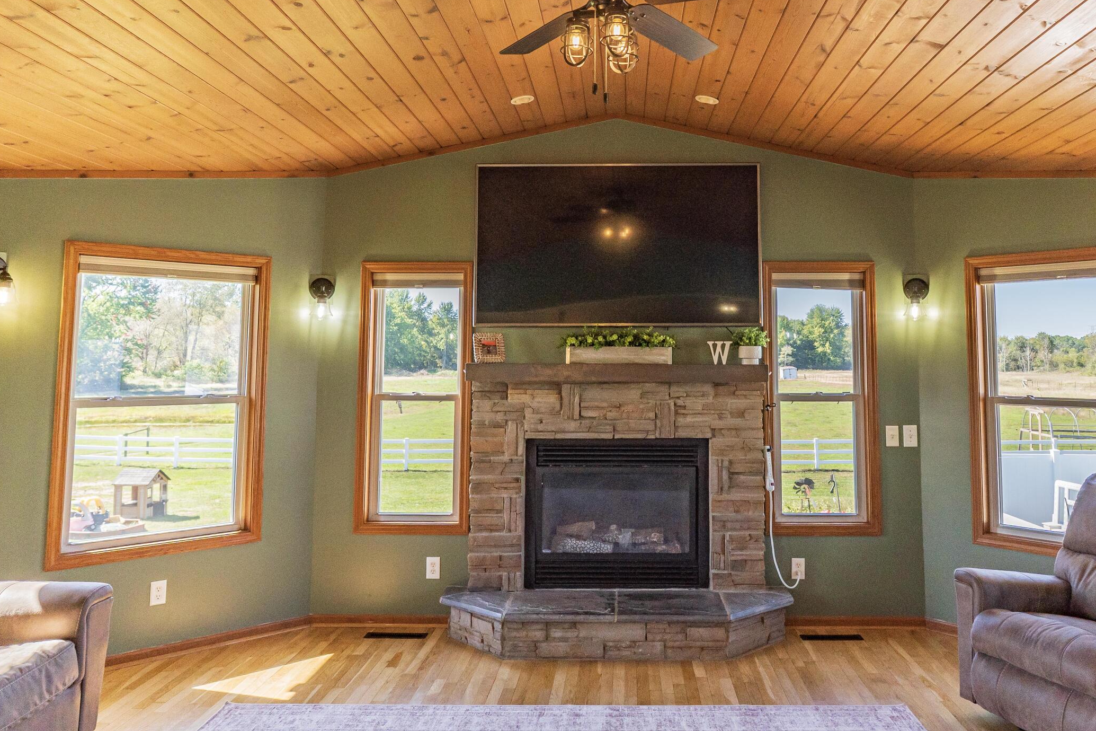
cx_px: 619
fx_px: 883
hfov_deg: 63.4
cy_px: 285
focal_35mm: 29
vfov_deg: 44.7
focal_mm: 20
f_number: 5
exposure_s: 1/1000
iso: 1000
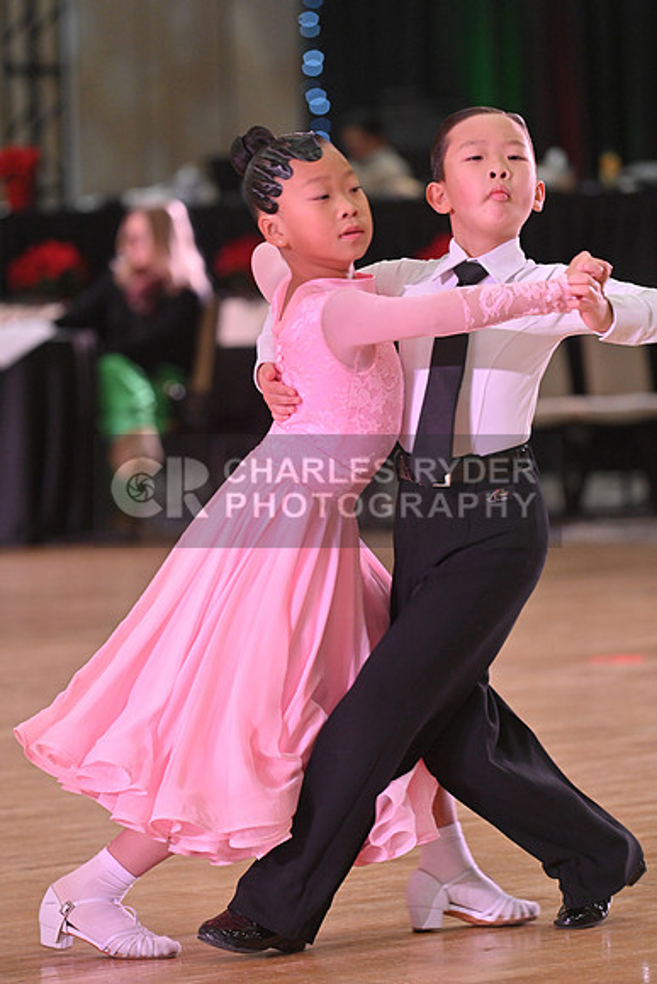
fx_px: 5471
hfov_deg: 6.9
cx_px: 328
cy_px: 492
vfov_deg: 10.3
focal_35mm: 200
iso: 2500
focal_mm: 200
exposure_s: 1/320
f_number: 5
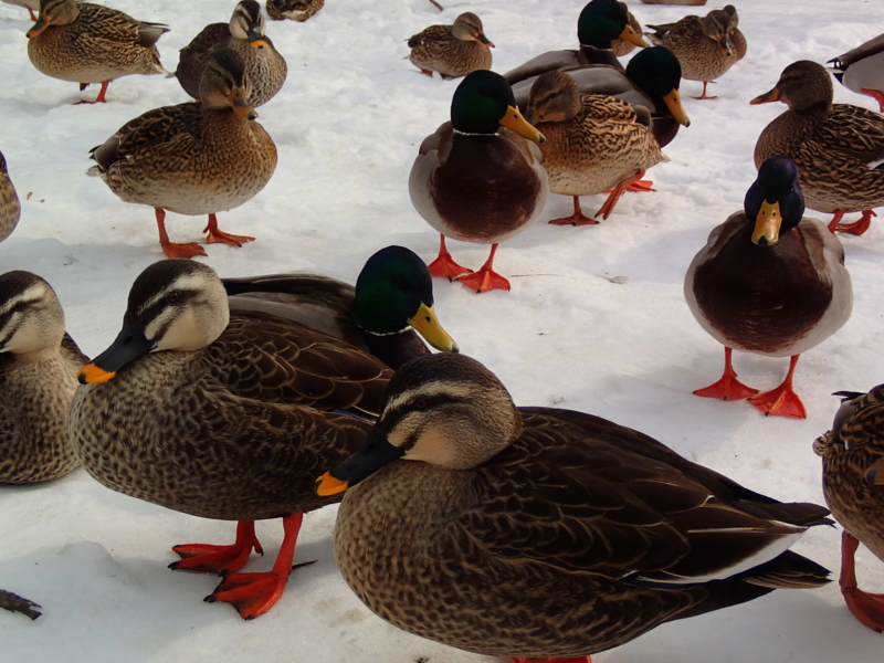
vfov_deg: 25.7
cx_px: 442
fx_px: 1456
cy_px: 332
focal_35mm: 57
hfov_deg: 33.8
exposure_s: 1/500
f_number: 5
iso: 100
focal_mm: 10.29
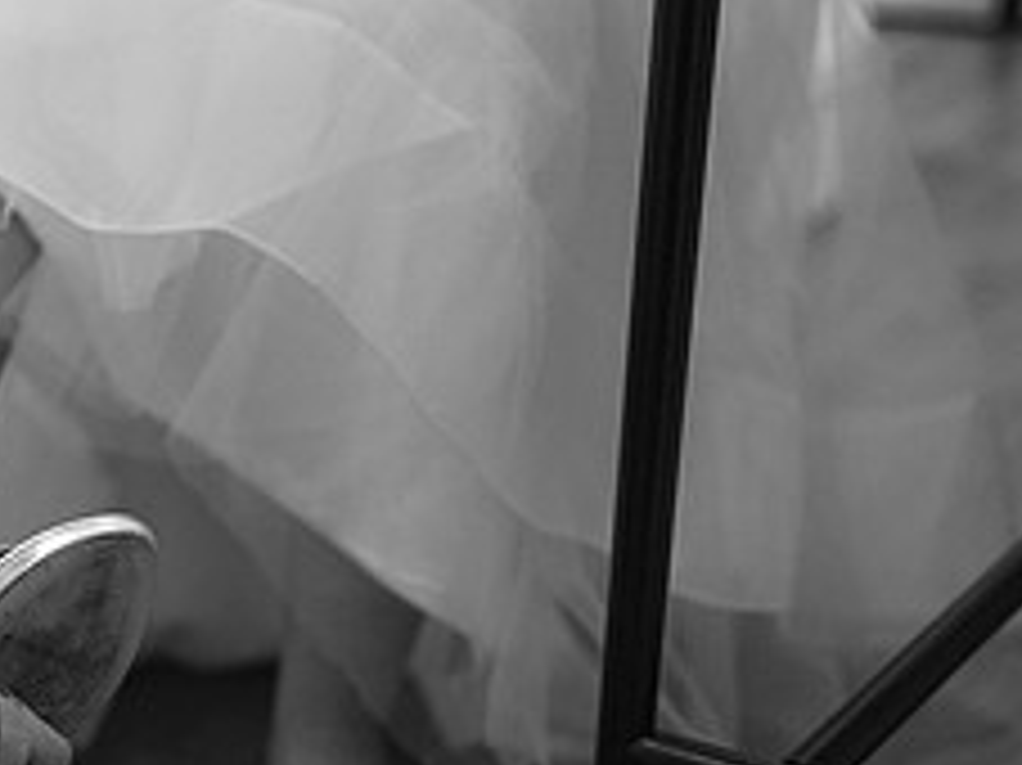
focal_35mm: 86
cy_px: 682
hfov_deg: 21.6
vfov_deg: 16.9
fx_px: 2538
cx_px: -86
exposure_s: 1/640
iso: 400
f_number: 1.2
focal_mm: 35
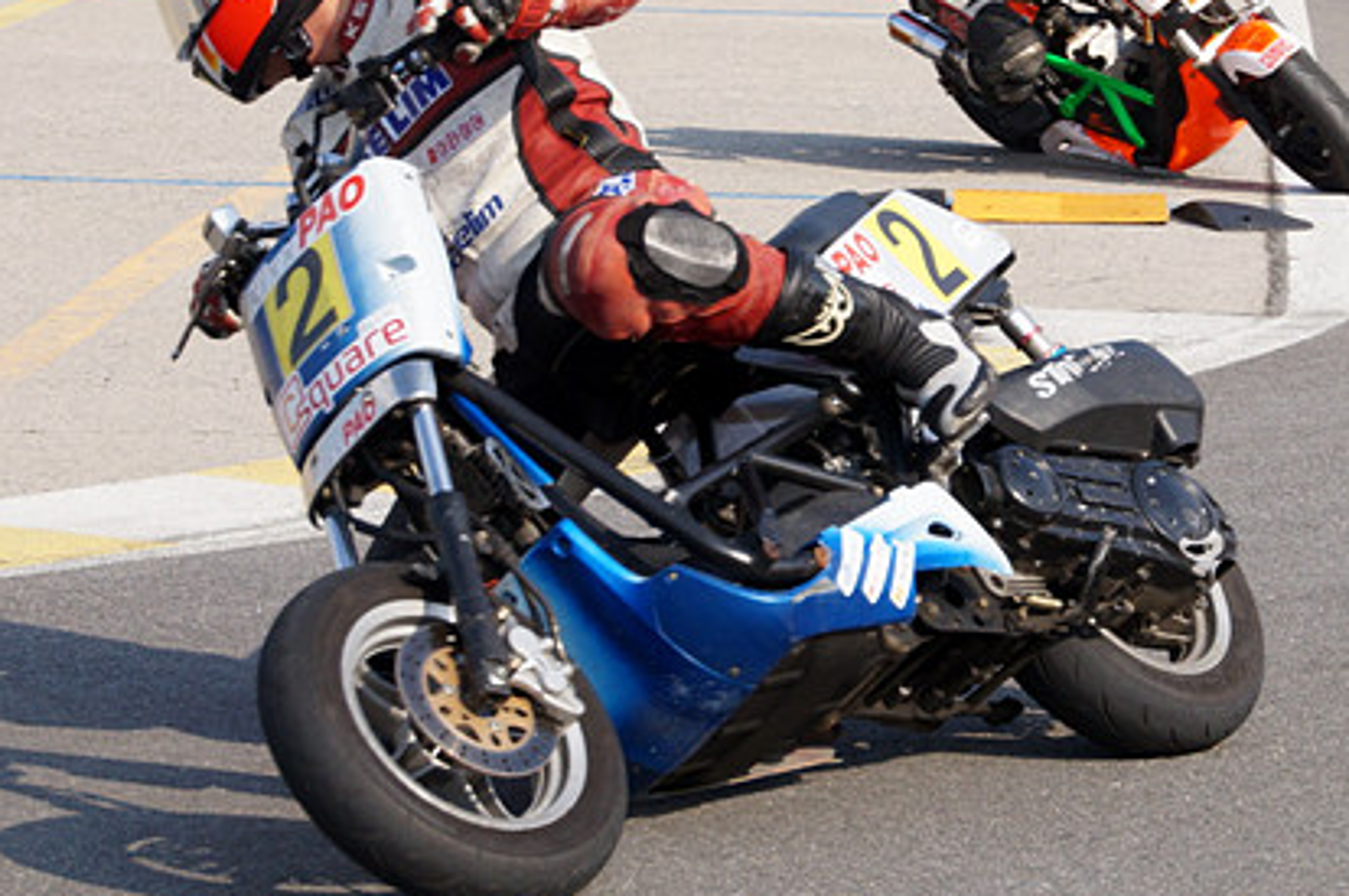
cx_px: 857
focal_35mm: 203
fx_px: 7598
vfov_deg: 6.7
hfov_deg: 10.1
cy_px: 272
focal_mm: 70
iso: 400
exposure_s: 1/1000
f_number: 6.3
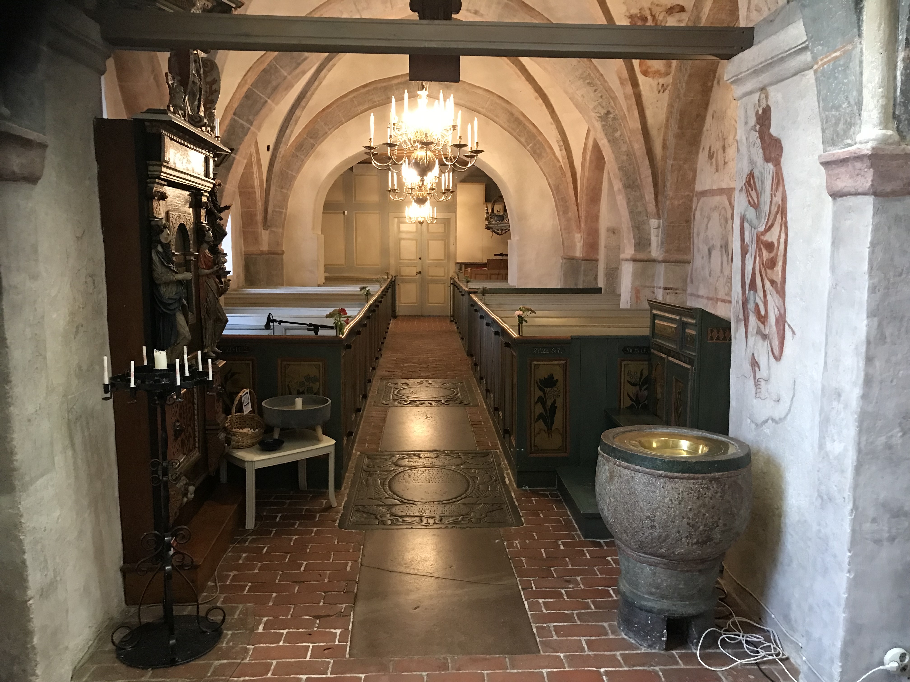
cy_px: 341
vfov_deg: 49.7
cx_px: 455
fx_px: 736
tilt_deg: -5.6
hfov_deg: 63.4
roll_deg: -0.9
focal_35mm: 28
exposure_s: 1/13
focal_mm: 3.99
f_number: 1.8
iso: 100
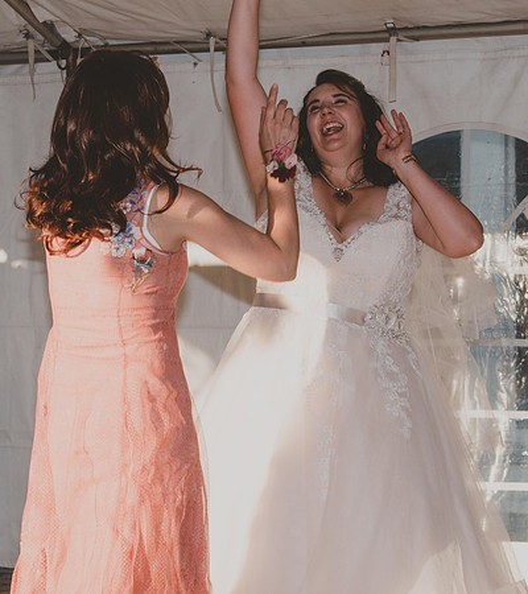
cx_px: 238
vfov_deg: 14.9
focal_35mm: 123
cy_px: 265
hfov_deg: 13.3
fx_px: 2265
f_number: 9
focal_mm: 55
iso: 100
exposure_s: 1/200
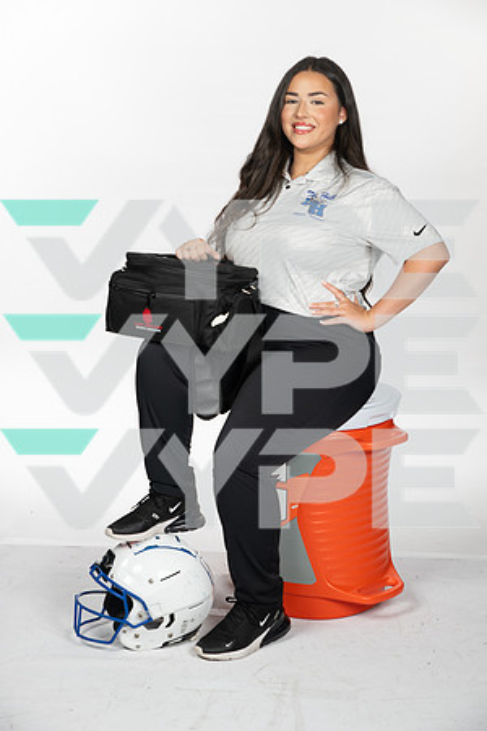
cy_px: 366
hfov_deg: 21.9
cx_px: 244
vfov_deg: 32.4
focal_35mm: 62
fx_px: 1258
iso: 200
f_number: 7.1
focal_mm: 62
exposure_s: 1/500
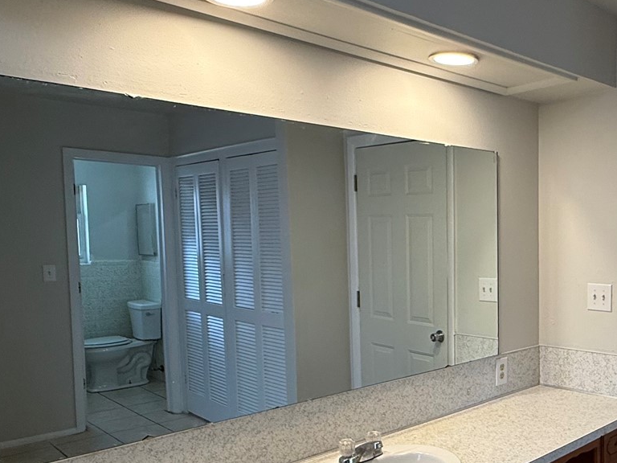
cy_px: 281
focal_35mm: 35
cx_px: 493
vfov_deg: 40.5
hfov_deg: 49.6
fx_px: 624
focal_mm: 2.22
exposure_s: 1/120
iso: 125
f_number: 2.2
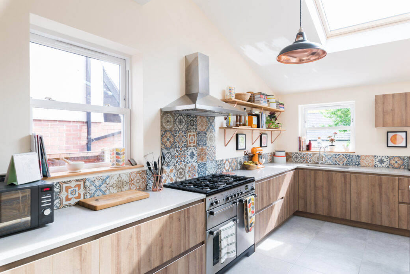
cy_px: 137
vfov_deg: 59.5
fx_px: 239
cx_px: 205
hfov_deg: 81.2
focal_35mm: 21
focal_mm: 21
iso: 100
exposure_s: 1/10
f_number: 8
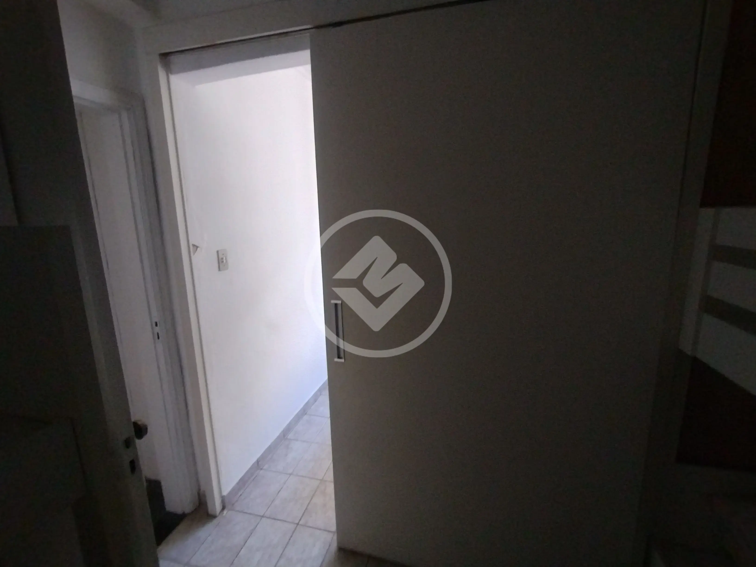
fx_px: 349
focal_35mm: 16
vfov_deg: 78.1
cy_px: 284
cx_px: 378
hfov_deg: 94.5
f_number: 2.2
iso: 469
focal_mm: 1.66
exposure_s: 1/30
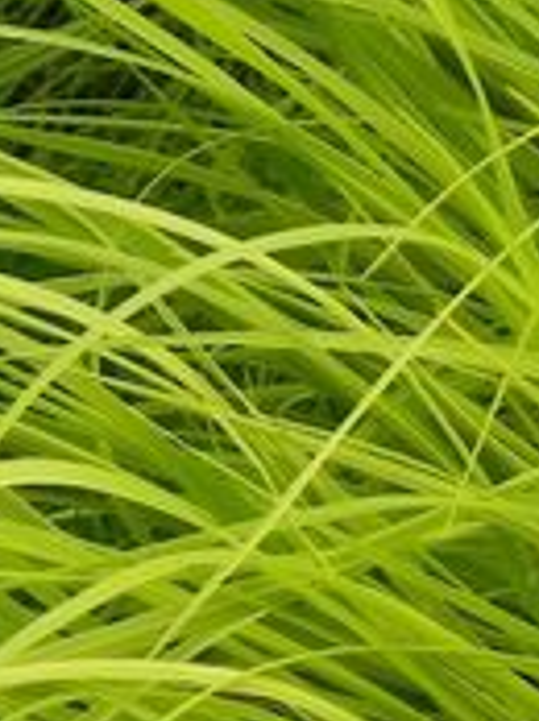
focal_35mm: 663
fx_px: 13799
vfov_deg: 3.0
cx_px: 1157
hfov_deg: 2.2
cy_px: -137
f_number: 5
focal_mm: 25.7
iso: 160
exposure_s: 1/125
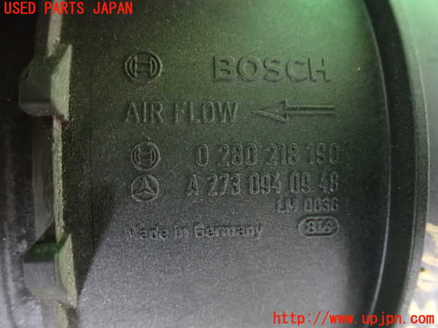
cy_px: 164
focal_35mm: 30
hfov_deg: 60.0
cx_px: 219
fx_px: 380
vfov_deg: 46.8
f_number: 2.3
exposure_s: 1/30
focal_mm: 5.4
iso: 1600
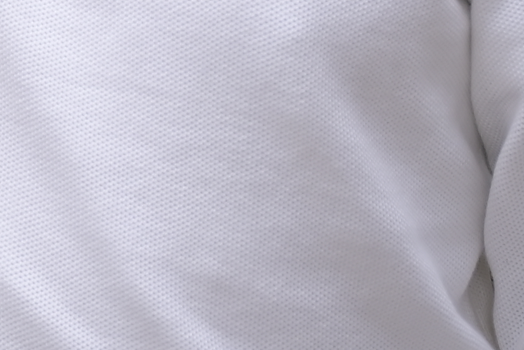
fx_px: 10887
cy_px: -528
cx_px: -519
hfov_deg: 2.7
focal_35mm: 748
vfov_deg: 1.8
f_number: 2.8
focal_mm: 135
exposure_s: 1/1250
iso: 500
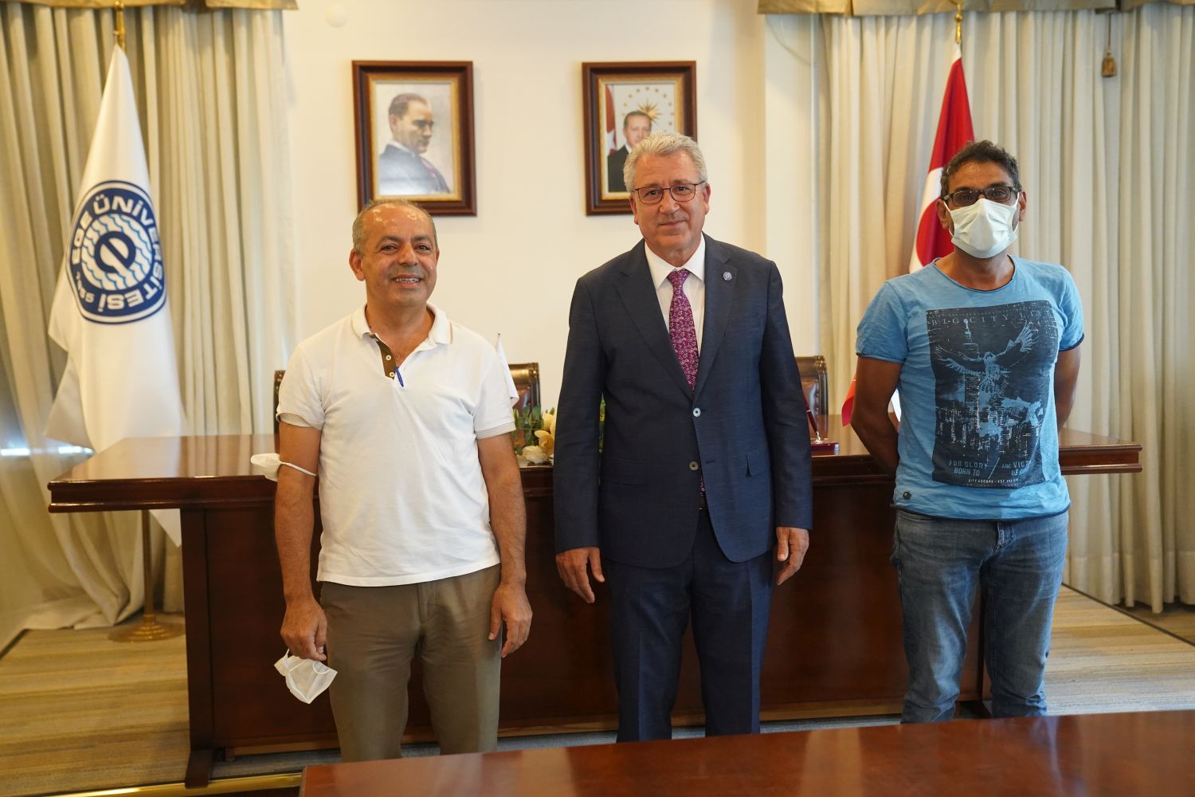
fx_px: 1427
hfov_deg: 45.4
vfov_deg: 31.2
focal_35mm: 43
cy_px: 398
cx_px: 598
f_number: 3.5
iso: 5000
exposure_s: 1/200
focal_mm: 43
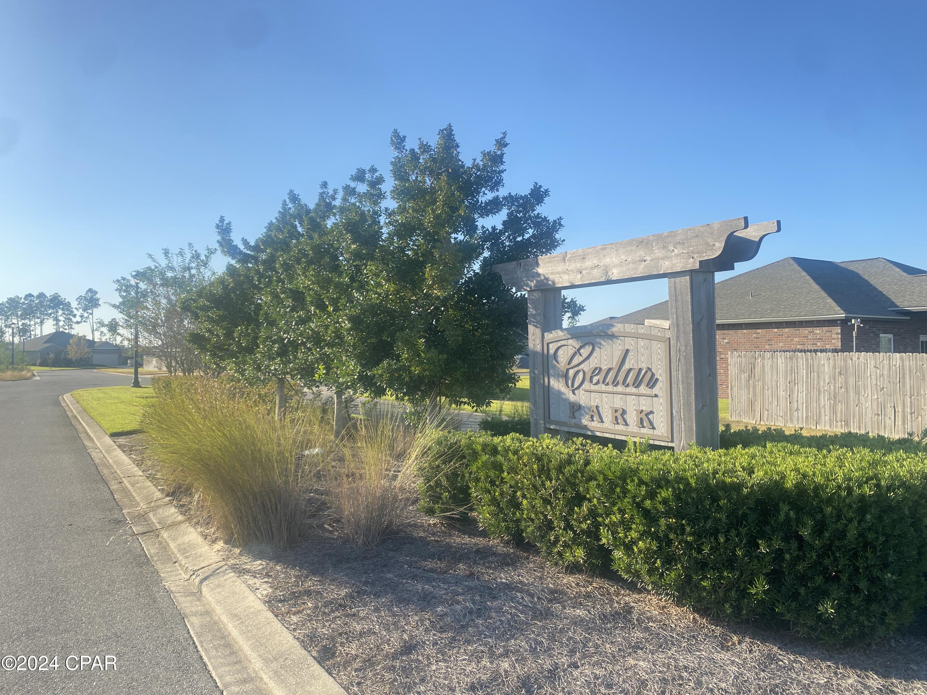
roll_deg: -0.4
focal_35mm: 26
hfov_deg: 67.3
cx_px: 464
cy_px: 348
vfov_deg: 53.1
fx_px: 696
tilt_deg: +1.3
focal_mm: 4.25
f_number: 1.8
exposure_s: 1/1429
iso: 32
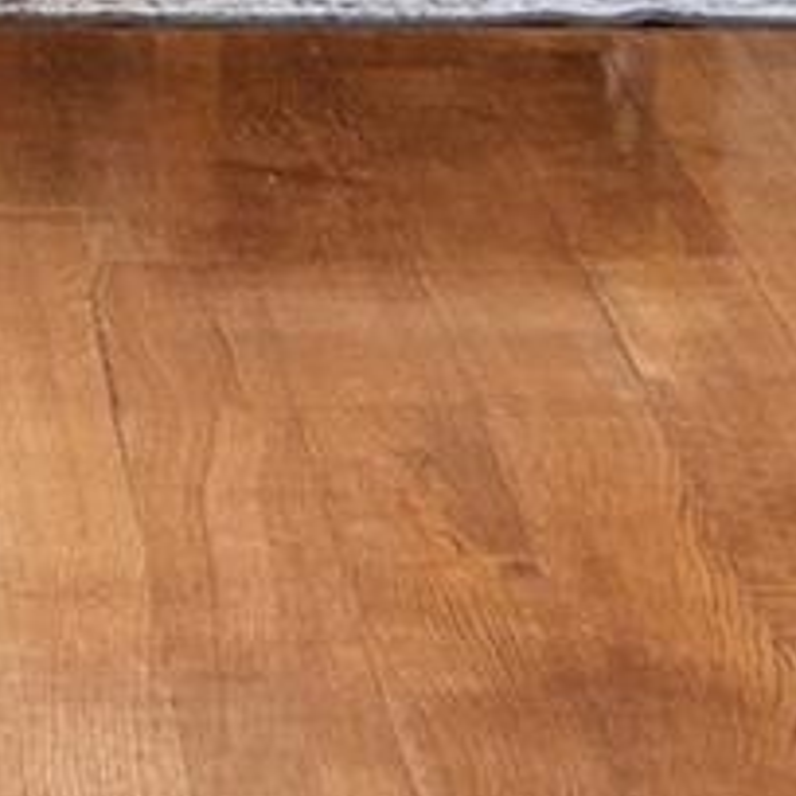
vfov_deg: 6.1
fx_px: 7102
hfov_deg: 6.4
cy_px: -1214
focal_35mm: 273
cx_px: -261
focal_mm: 27.5
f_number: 8
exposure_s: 1/6
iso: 640
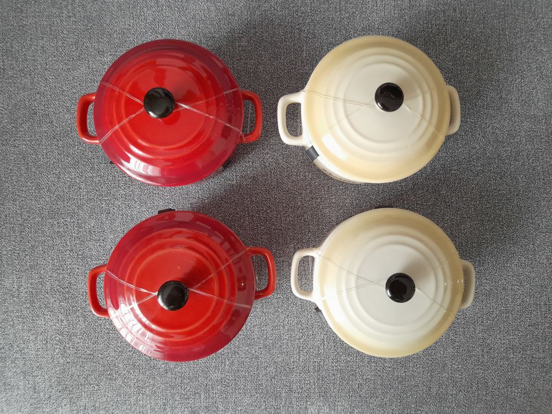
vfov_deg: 54.9
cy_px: 207
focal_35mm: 25
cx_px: 276
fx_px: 399
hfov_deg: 69.4
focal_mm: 4.6
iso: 200
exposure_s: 1/50
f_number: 2
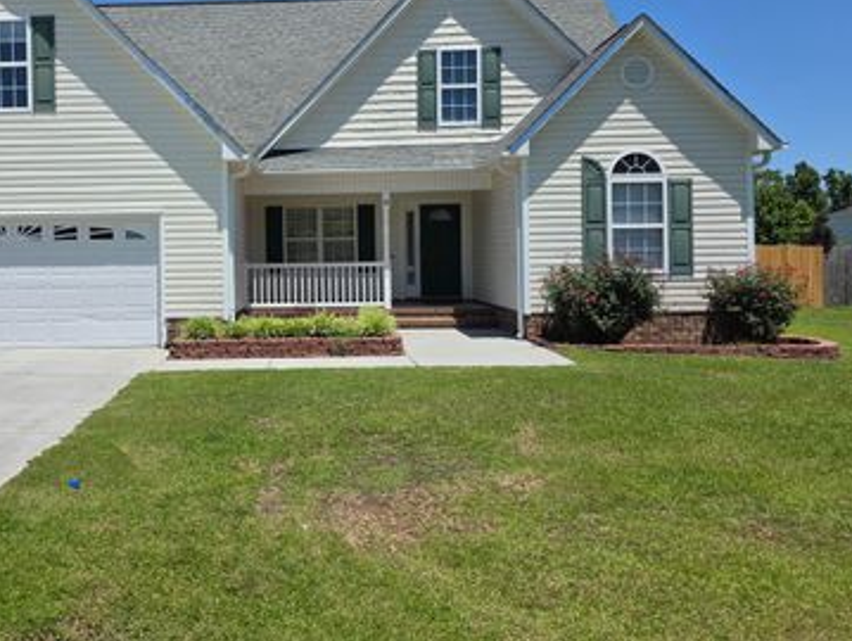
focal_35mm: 32
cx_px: 268
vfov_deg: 44.0
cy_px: 255
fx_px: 788
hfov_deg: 55.3
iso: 64
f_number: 1.7
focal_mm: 6.3
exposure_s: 1/7944
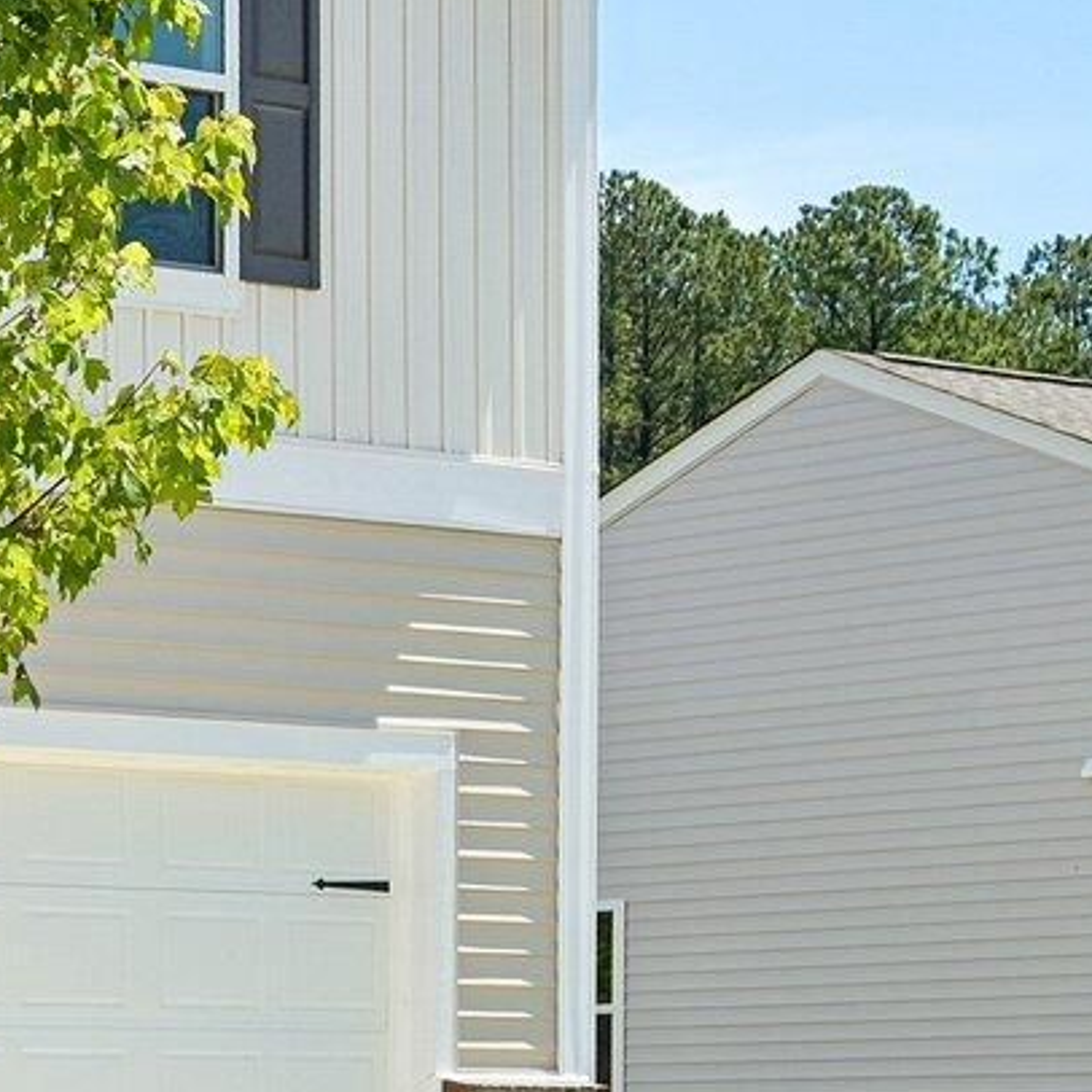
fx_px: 4283
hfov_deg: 12.4
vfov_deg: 14.3
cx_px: -1243
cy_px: 26
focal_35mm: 120
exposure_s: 1/250
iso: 100
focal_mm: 28
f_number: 8
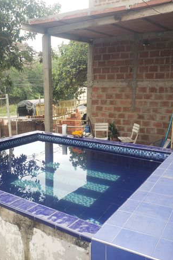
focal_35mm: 37
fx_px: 266
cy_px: 129
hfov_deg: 35.5
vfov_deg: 51.9
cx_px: 52
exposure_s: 1/239
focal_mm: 4.3
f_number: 2.4
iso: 50
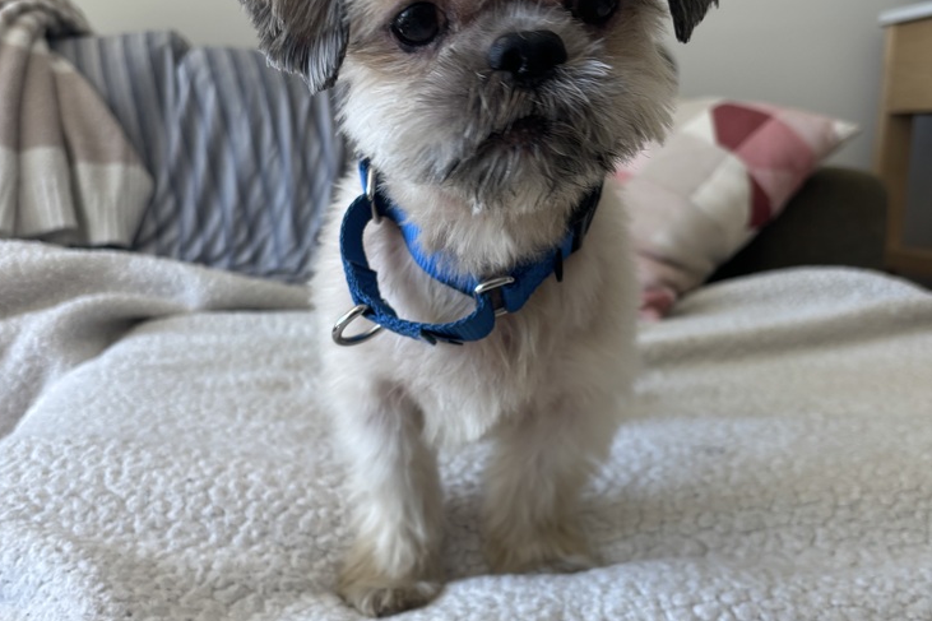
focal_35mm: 37
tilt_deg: -15.2
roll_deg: -2.3
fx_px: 958
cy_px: 328
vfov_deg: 35.9
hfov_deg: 51.9
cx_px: 459
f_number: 1.6
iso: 40
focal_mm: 5.96
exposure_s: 1/121
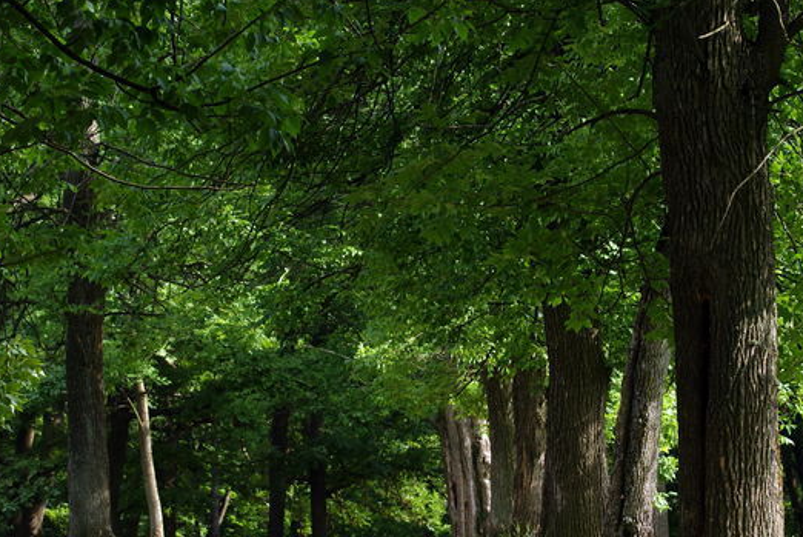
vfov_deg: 7.1
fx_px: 4328
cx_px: 377
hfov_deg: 10.6
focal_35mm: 194
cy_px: 360
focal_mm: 75
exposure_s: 1/125
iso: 100
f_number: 6.3
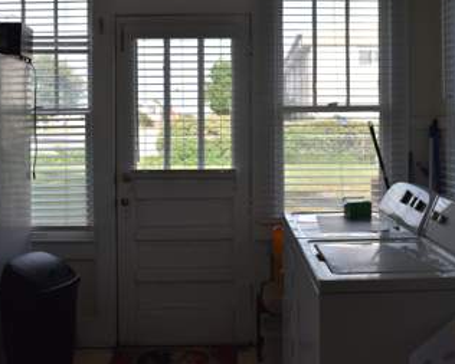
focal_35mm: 47
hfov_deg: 39.5
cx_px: 255
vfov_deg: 32.0
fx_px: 633
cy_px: 138
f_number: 5.6
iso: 200
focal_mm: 22
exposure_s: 1/250
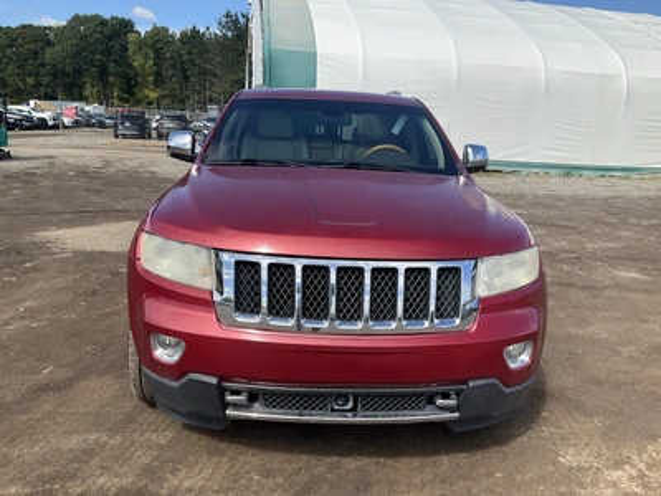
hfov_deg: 61.7
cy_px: 248
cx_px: 330
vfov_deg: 48.2
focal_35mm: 29
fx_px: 554
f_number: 1.8
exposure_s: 1/1221
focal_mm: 3
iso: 25
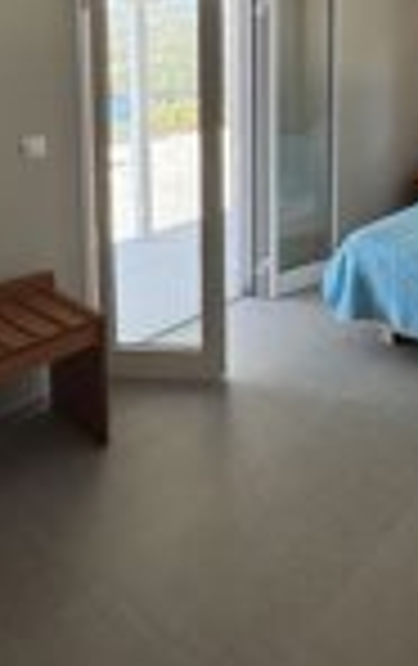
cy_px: 94
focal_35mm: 36
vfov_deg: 49.3
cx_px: 360
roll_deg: -0.4
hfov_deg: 33.9
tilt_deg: -5.7
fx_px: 654
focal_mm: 2.22
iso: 64
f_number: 2.2
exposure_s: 1/99
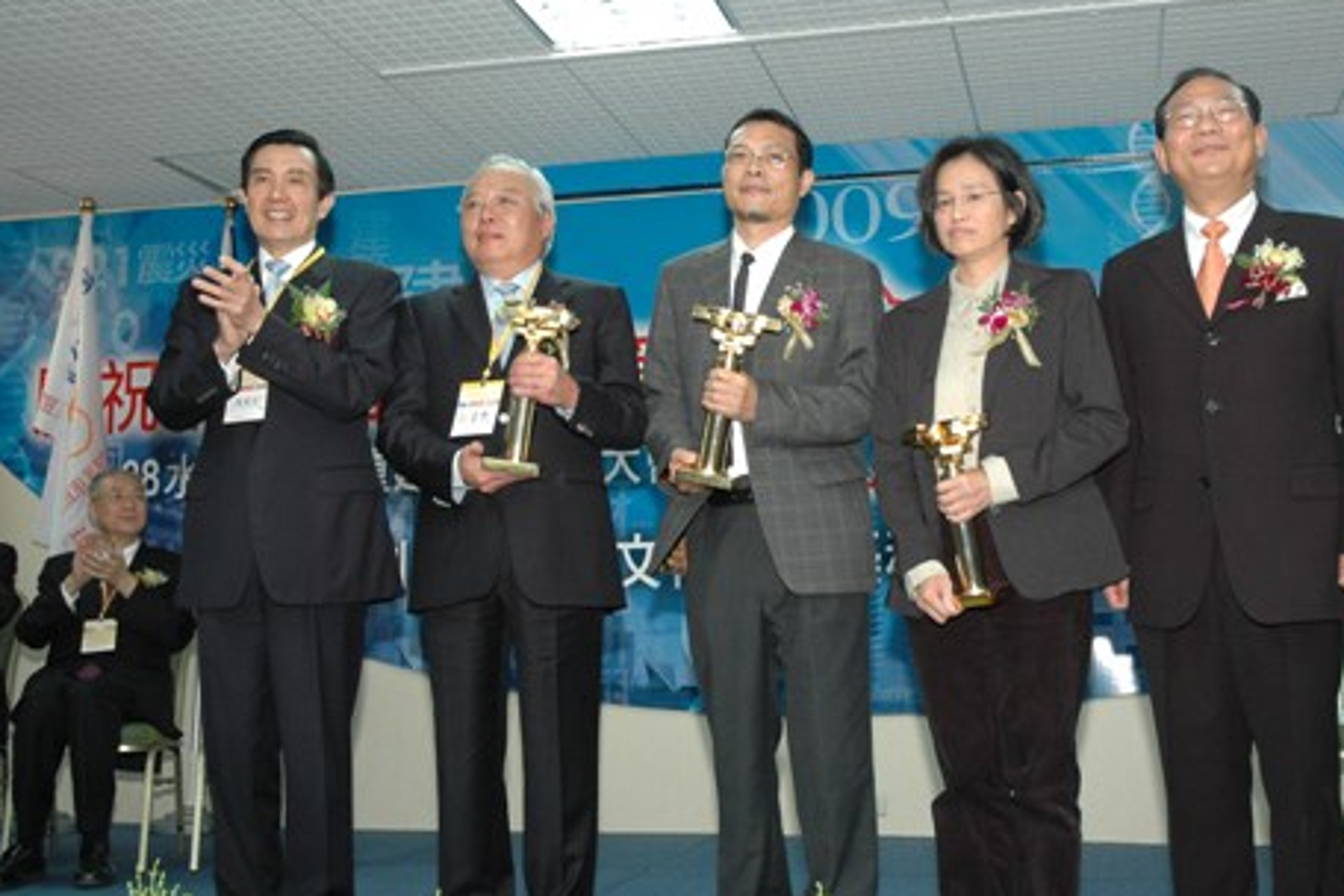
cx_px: 734
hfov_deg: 45.8
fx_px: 1589
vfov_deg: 31.5
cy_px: 423
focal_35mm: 43
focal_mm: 25
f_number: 5
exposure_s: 1/60
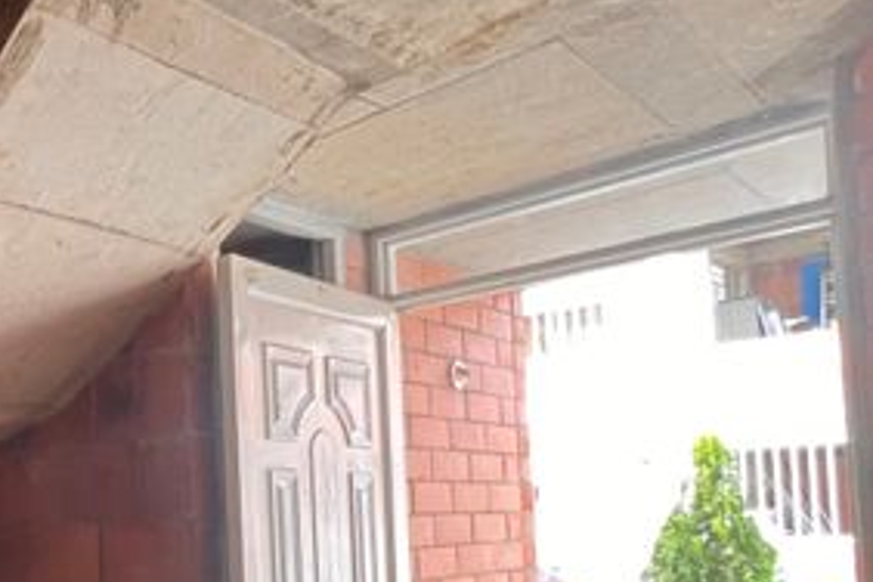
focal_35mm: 32
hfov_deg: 41.6
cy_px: 495
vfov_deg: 38.9
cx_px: -156
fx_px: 776
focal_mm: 1.57
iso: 250
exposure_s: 1/99
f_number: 1.8
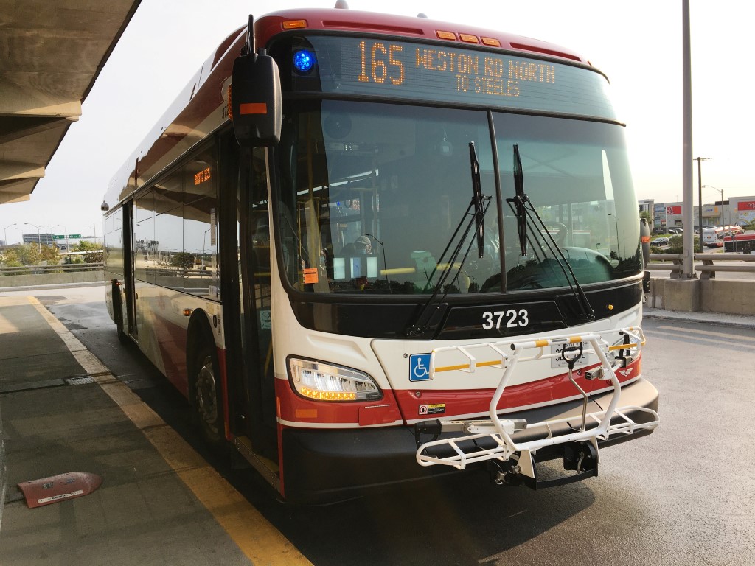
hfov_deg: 61.7
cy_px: 283
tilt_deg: -4.4
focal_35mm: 29
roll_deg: +1.8
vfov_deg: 48.2
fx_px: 633
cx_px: 378
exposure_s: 1/927
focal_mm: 4.15
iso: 25
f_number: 2.2
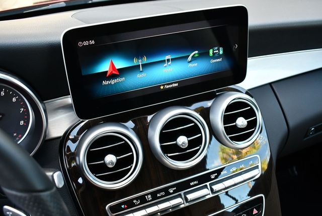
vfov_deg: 36.9
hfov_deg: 53.1
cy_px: 108
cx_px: 161
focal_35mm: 36
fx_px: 322
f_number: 3.5
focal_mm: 18
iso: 800
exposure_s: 1/160
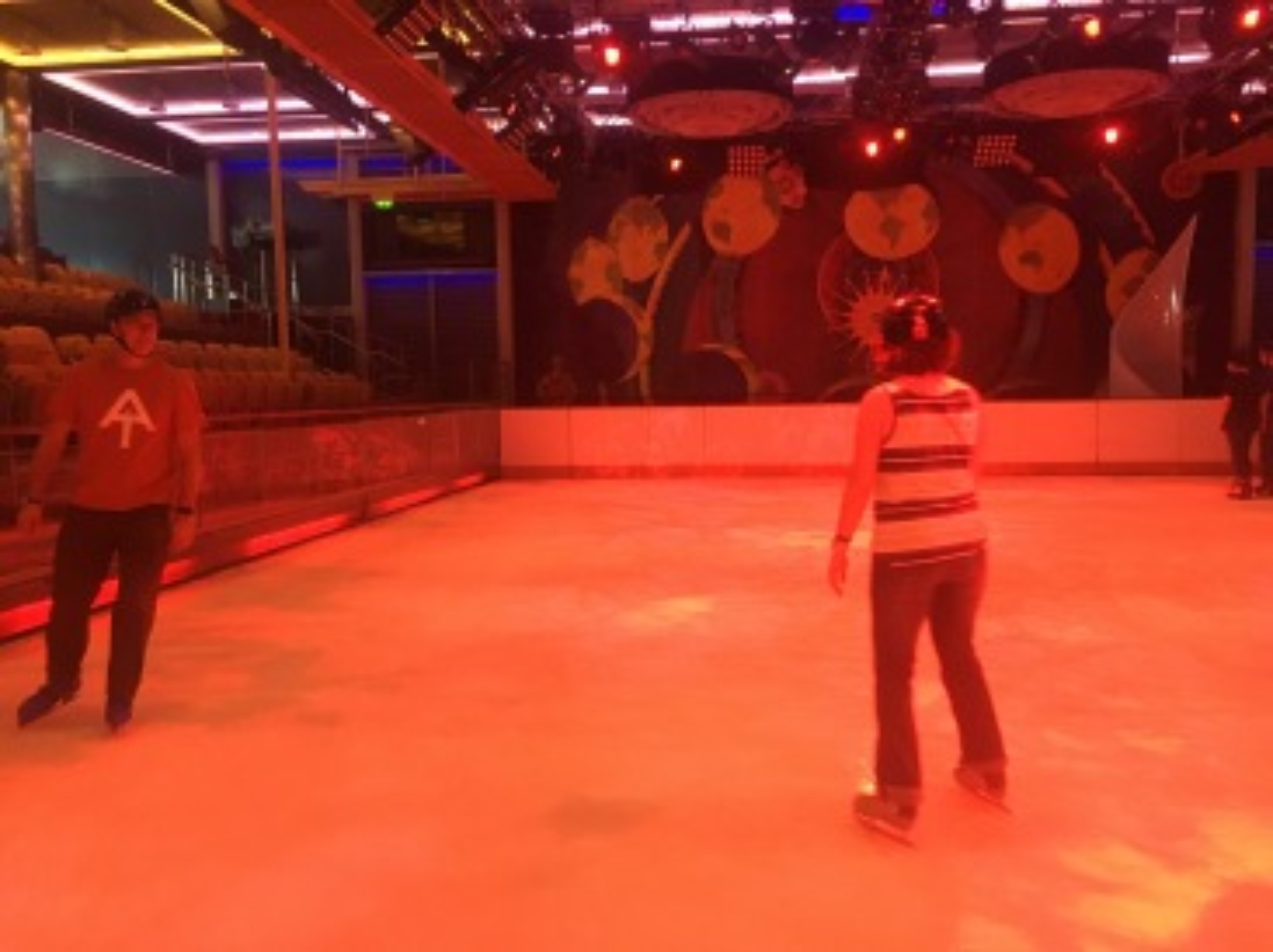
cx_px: 636
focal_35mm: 29
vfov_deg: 48.2
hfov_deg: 61.7
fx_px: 1066
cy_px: 476
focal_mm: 4.15
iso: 250
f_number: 2.2
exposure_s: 1/30
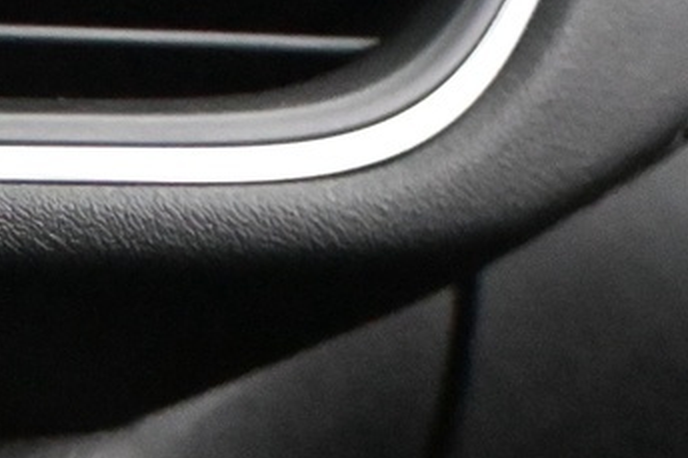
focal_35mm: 230
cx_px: -828
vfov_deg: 5.8
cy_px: 1076
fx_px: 4384
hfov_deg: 8.4
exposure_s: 1/40
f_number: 5
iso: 12800
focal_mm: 32.5
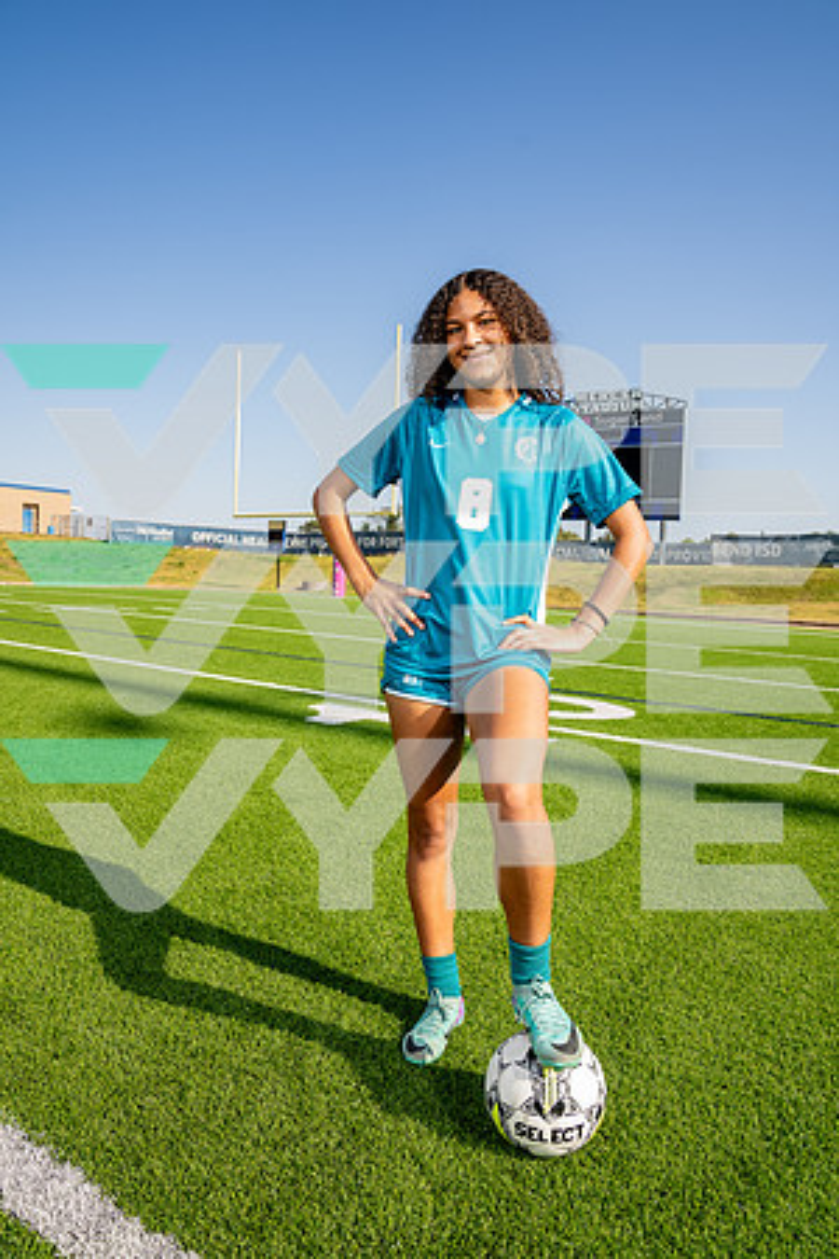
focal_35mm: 24
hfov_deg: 53.1
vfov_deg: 73.7
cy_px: 630
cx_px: 420
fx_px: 839
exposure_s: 1/125
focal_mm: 24
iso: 50
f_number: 7.1
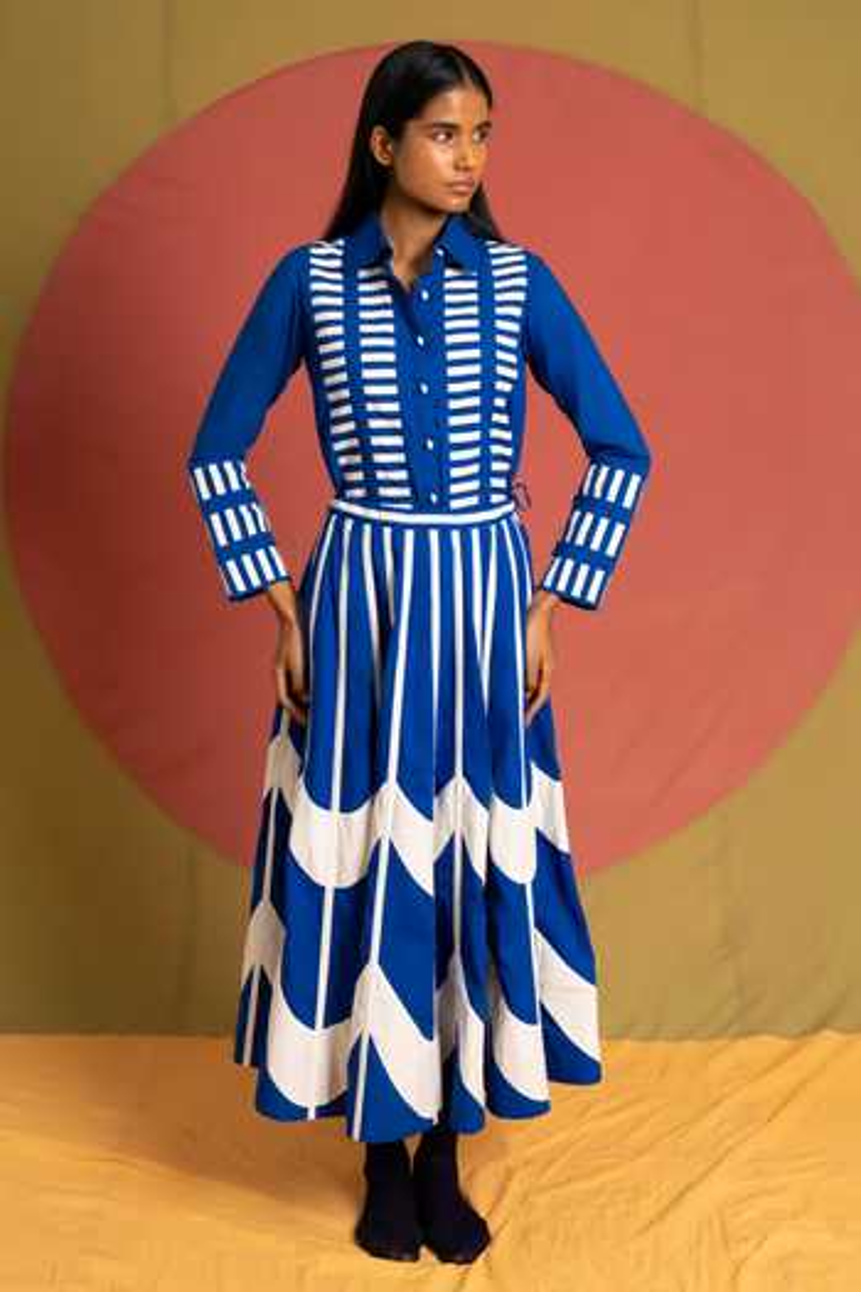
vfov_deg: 53.1
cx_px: 430
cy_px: 646
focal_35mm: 36
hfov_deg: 36.9
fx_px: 1291
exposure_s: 1/200
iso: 1250
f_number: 3.2
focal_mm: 36
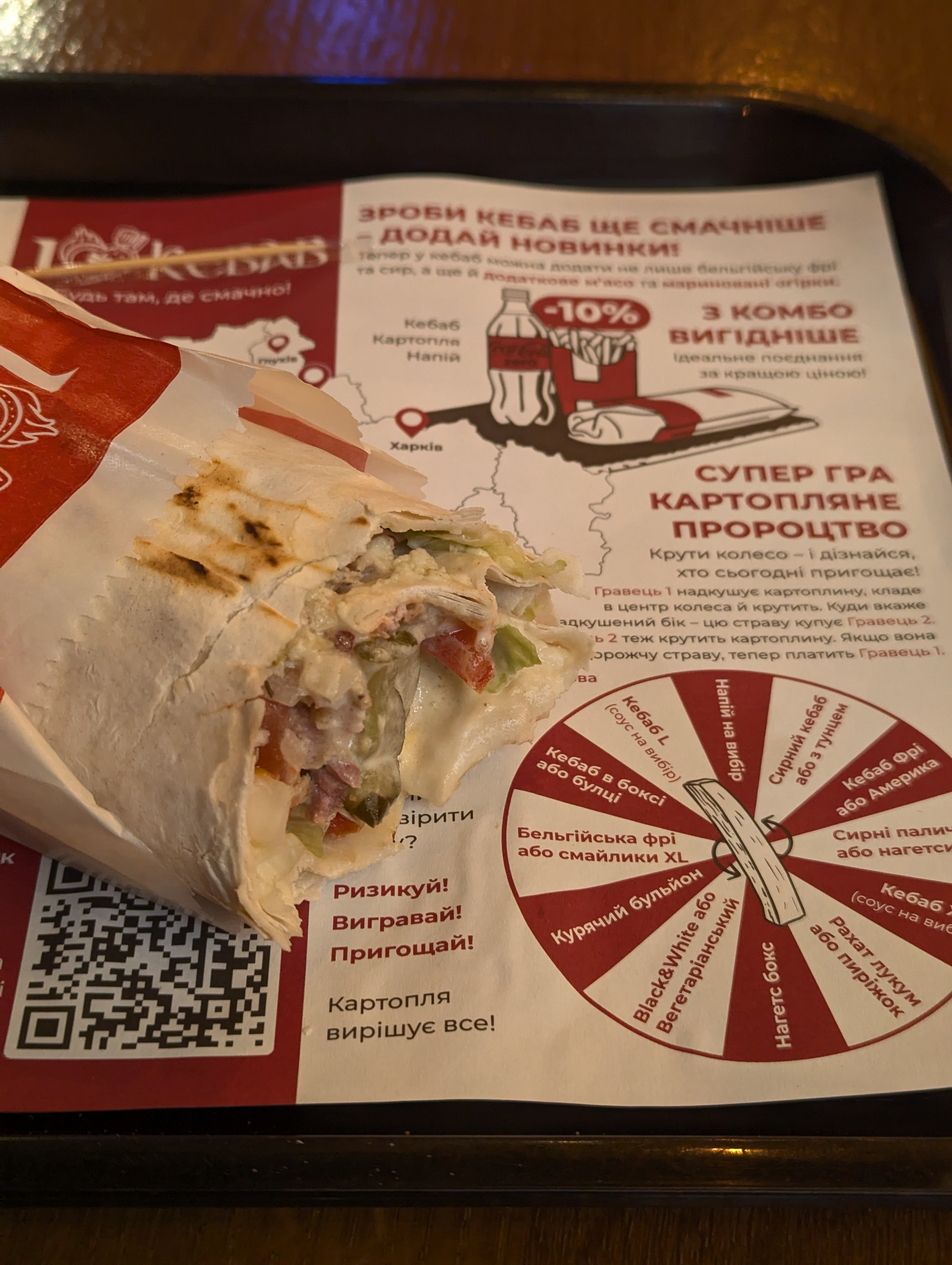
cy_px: 632
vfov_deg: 39.6
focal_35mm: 48
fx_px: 1756
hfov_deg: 30.3
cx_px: 476
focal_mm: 6.81
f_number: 1.85
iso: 422
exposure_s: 1/90
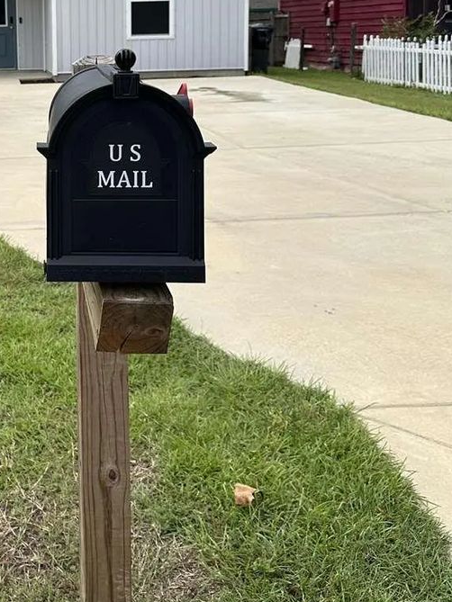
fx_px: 853
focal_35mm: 49
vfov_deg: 37.7
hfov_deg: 28.3
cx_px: 23
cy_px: 132
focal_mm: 6.86
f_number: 1.78
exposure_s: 1/3717
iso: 80
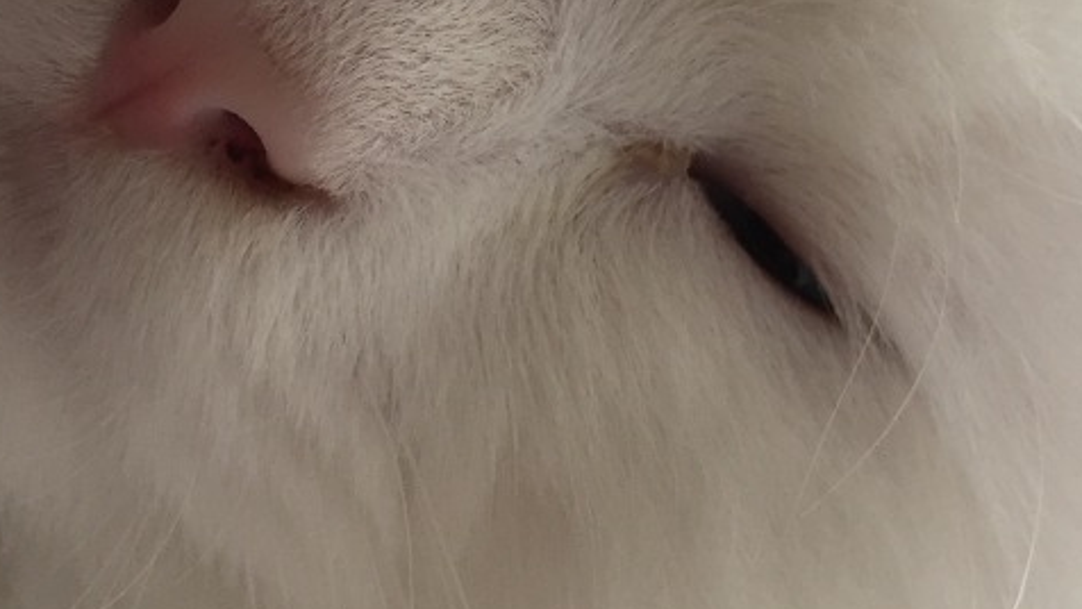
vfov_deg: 17.4
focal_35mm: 68
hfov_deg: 31.0
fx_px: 1951
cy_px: 23
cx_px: 511
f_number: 2.2
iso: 100
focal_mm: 4.15
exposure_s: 1/30
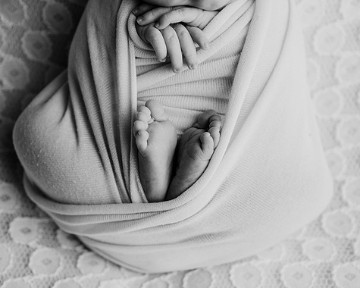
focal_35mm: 71
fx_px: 756
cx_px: 184
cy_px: 146
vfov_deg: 21.6
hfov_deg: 26.8
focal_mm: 62
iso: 125
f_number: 4
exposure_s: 1/160
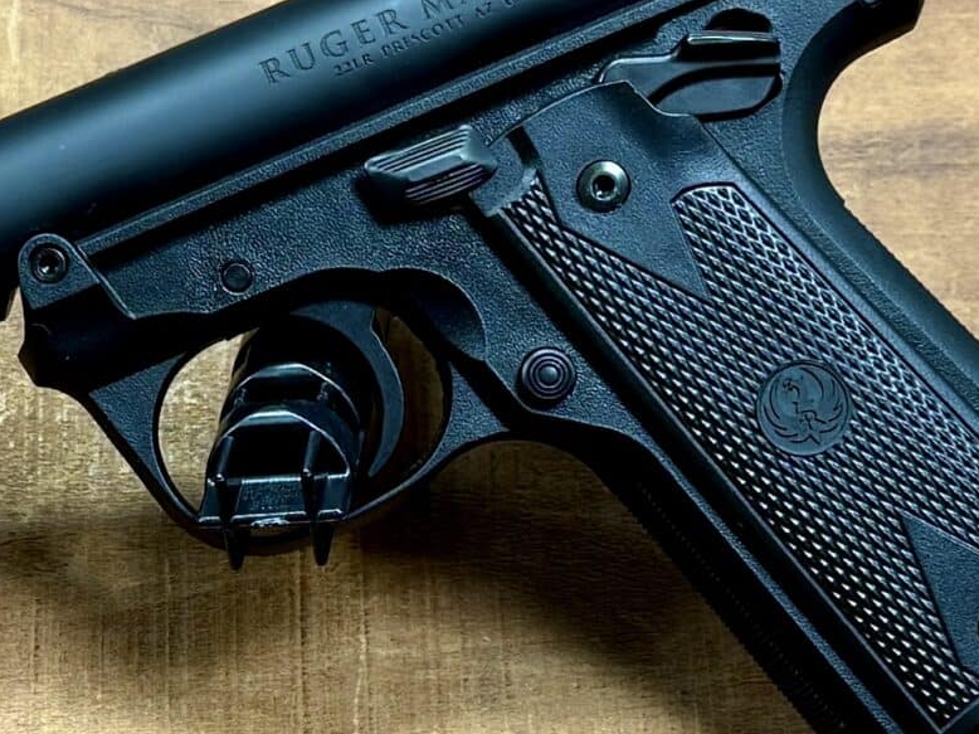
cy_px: 331
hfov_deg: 23.4
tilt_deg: -57.0
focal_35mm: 79
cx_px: -53
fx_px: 2234
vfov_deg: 18.6
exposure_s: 1/60
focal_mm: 6.76
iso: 125
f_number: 1.78
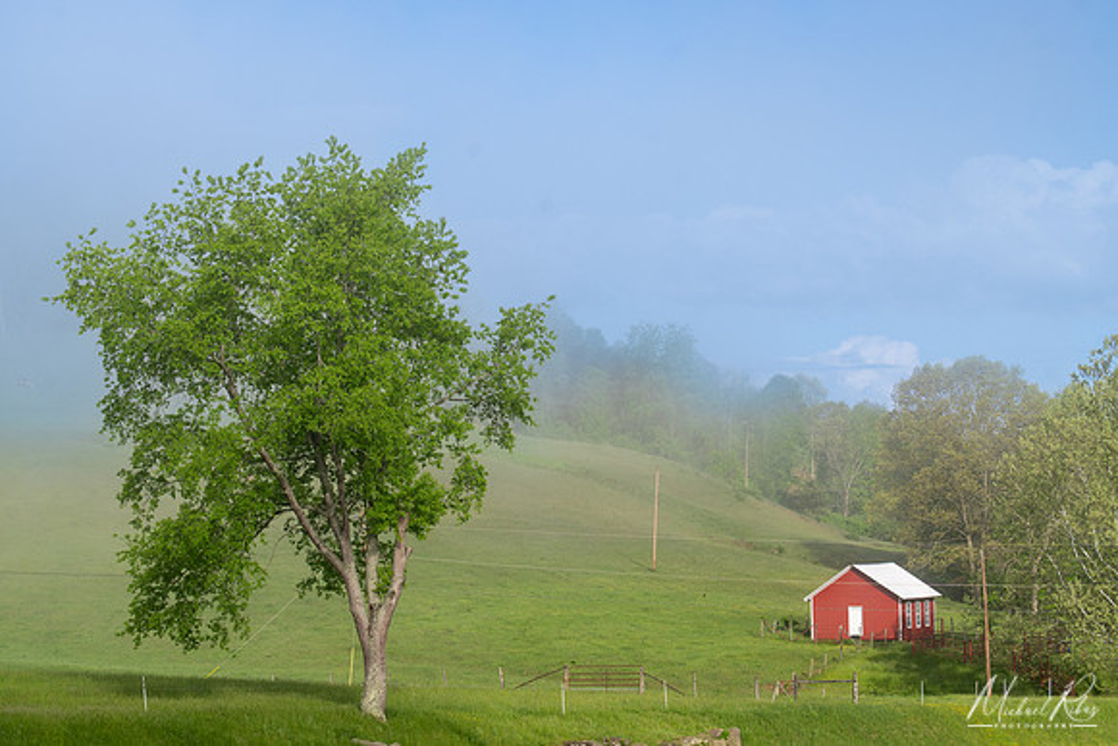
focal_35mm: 90
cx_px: 559
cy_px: 373
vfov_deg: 15.2
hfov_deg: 22.6
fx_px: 2796
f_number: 9
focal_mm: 60
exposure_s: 1/320
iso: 100
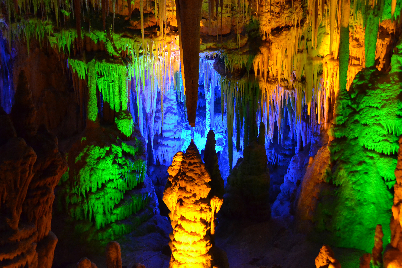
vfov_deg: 28.1
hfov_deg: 41.1
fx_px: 536
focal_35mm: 48
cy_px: 134
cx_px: 201
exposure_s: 1/8
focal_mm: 32
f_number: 4
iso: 3200
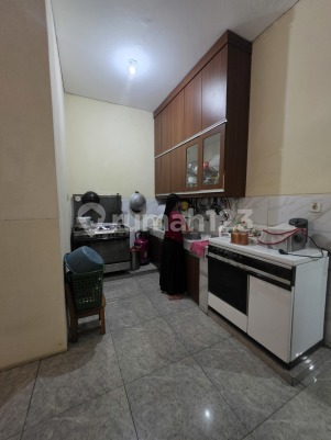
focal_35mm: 13
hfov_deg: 89.9
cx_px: 166
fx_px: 166
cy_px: 220
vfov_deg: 106.2
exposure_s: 1/50
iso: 1000
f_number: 1.9
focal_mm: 2.2
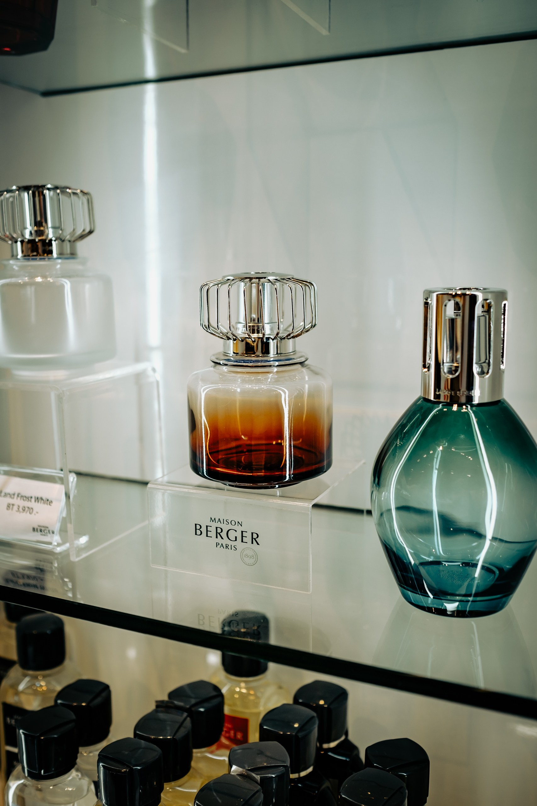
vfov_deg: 54.4
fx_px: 783
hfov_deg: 37.9
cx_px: 268
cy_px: 403
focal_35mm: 35
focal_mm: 23
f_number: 2.8
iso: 200
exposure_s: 1/250
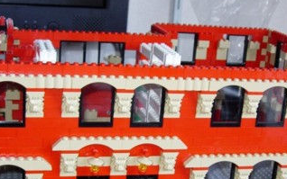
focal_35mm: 76
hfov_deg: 27.0
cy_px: 148
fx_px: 595
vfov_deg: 17.0
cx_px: 186
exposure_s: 1/16.4
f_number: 2.8
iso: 79
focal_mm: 7.8
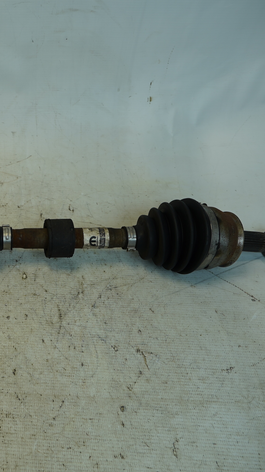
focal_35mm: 38
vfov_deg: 52.8
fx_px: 475
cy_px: 235
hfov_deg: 27.4
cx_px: -54
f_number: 4
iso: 100
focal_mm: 16
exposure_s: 1/80
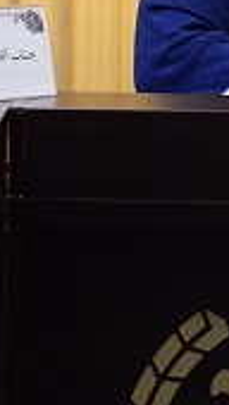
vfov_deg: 6.2
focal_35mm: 346
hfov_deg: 3.5
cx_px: 398
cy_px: -122
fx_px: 3724
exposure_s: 1/160
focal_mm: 50
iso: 400
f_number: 1.8
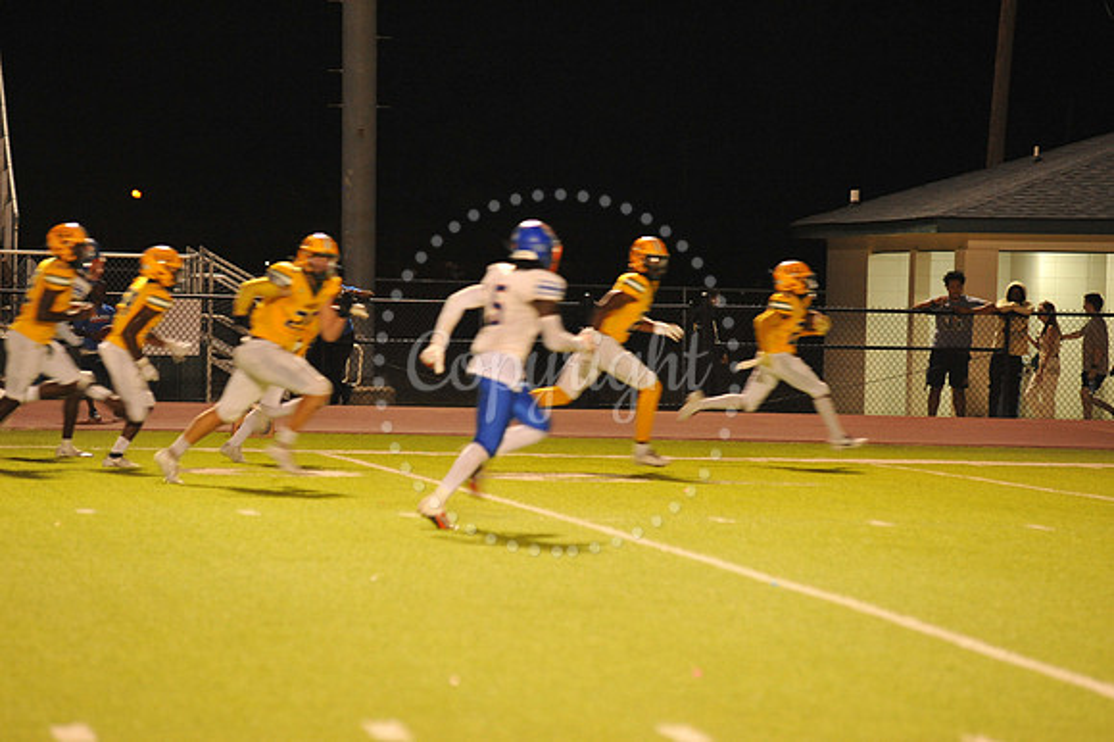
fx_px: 6185
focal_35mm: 200
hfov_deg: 10.3
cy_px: 371
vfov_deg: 6.9
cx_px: 557
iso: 3200
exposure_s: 1/160
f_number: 5
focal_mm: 200
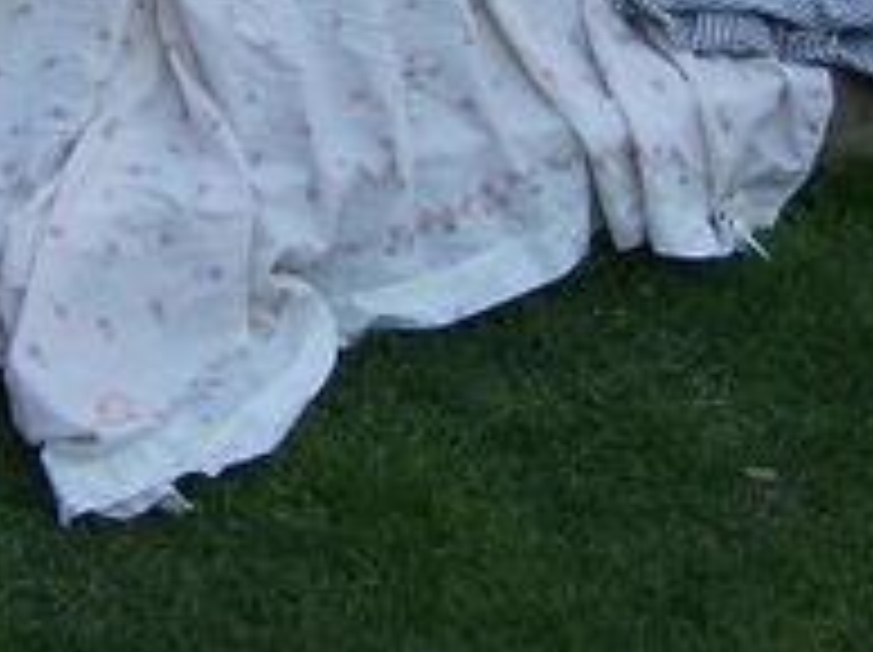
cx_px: 117
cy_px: -130
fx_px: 2519
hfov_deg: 19.4
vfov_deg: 14.3
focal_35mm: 100
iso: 100
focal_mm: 6
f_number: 2.8
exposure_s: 1/331
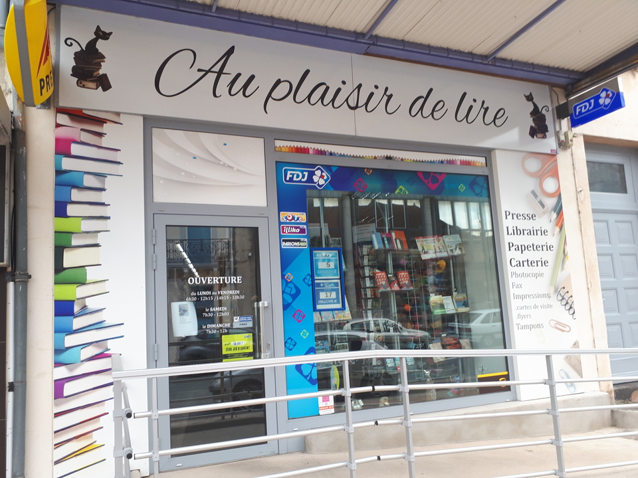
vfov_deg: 51.4
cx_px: 319
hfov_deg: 65.3
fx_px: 498
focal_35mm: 27
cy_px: 239
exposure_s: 1/233
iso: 40
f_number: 1.9
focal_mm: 3.6
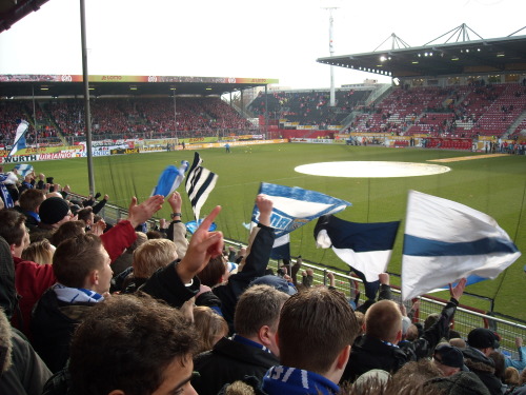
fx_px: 532
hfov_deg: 52.6
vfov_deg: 40.7
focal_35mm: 35
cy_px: 198
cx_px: 263
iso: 64
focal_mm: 5.7
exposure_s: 1/148
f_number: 2.8
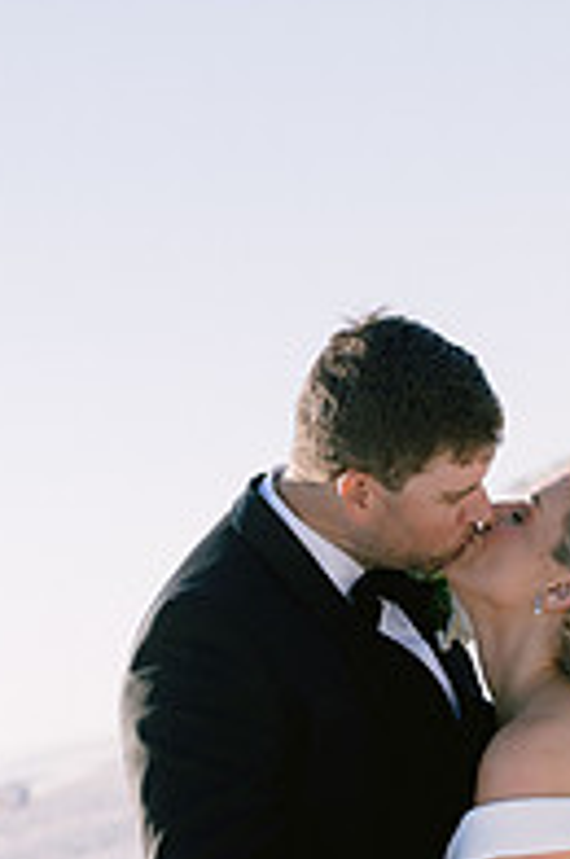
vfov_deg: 17.3
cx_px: 381
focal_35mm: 115
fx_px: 2741
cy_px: 898
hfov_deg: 11.9
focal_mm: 50
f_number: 3.5
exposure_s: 1/1250
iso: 200
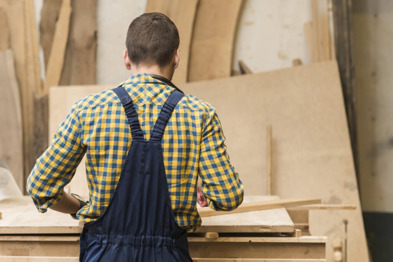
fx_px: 928
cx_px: 196
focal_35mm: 85
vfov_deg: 16.1
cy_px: 131
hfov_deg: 23.9
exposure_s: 1/160
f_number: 3.5
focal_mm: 85
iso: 320
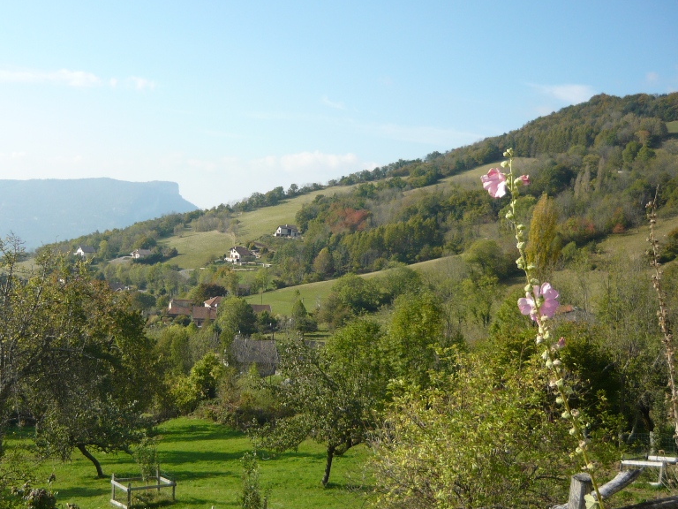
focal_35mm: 44
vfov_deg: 32.8
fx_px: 862
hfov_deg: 42.6
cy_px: 280
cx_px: 254
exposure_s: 1/800
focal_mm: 5.5
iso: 100
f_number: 2.8
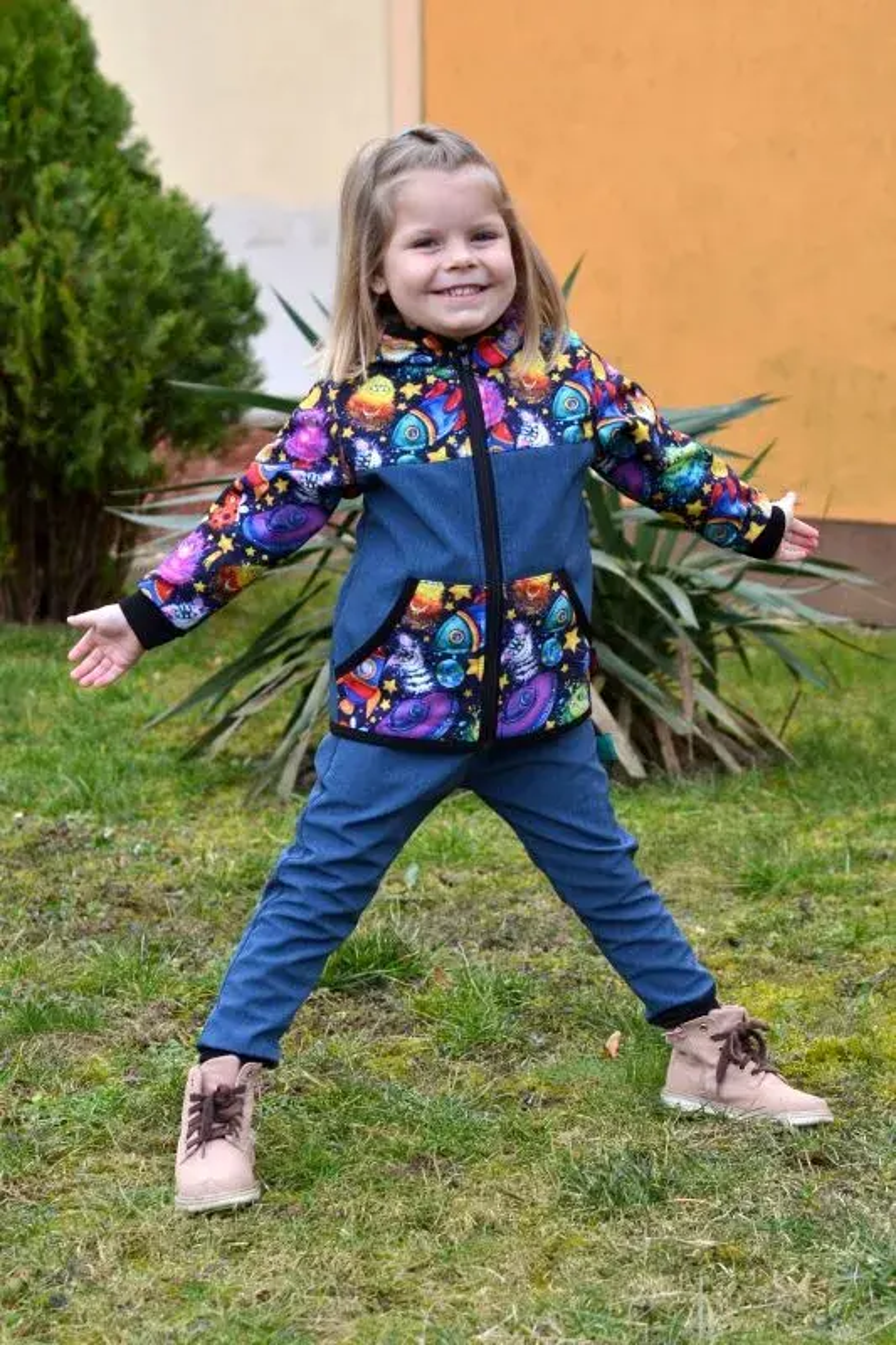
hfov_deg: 22.6
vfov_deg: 33.4
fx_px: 2241
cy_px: 672
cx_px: 448
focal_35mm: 60
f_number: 3.5
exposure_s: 1/200
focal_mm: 40
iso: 100
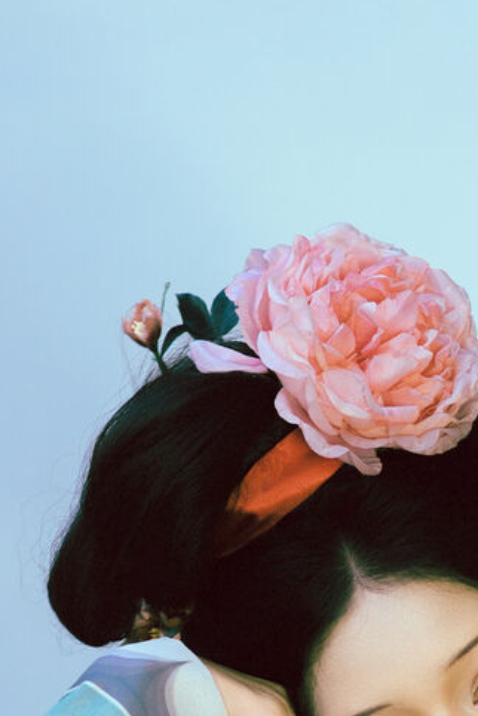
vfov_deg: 6.4
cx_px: 580
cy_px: 947
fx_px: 6313
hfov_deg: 4.3
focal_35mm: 317
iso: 125
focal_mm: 85
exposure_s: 1/400
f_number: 2.2
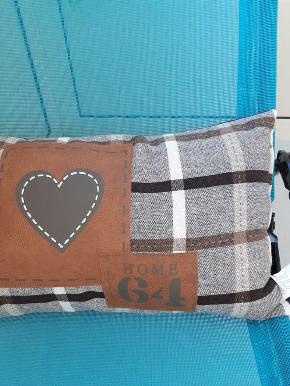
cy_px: 235
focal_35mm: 33
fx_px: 368
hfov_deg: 42.8
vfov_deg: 54.9
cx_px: 116
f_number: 1.7
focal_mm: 3.92
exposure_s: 1/100
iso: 50
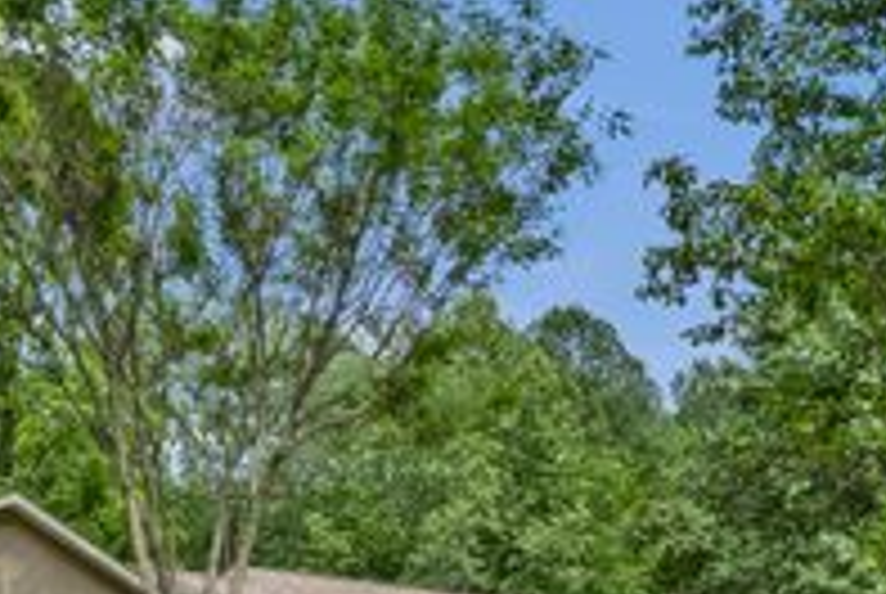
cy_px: 745
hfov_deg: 50.3
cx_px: 351
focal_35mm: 38
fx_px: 937
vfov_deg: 29.3
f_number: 9
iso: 100
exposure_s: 1/100
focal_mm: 10
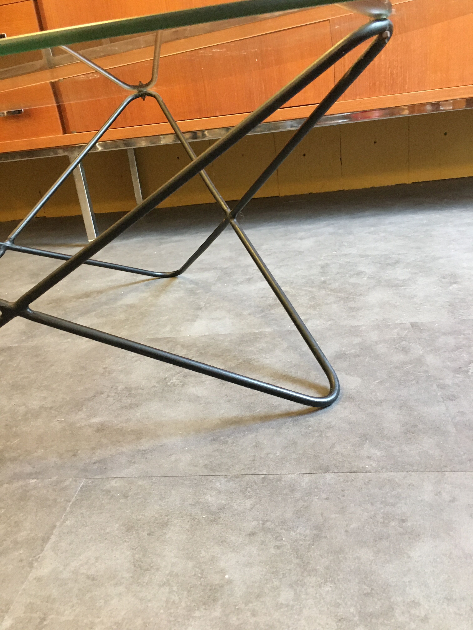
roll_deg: +6.3
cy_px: 315
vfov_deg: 61.7
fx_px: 528
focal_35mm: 29
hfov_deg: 48.2
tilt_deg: -21.3
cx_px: 236
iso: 250
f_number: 2.2
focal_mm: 4.15
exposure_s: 1/33
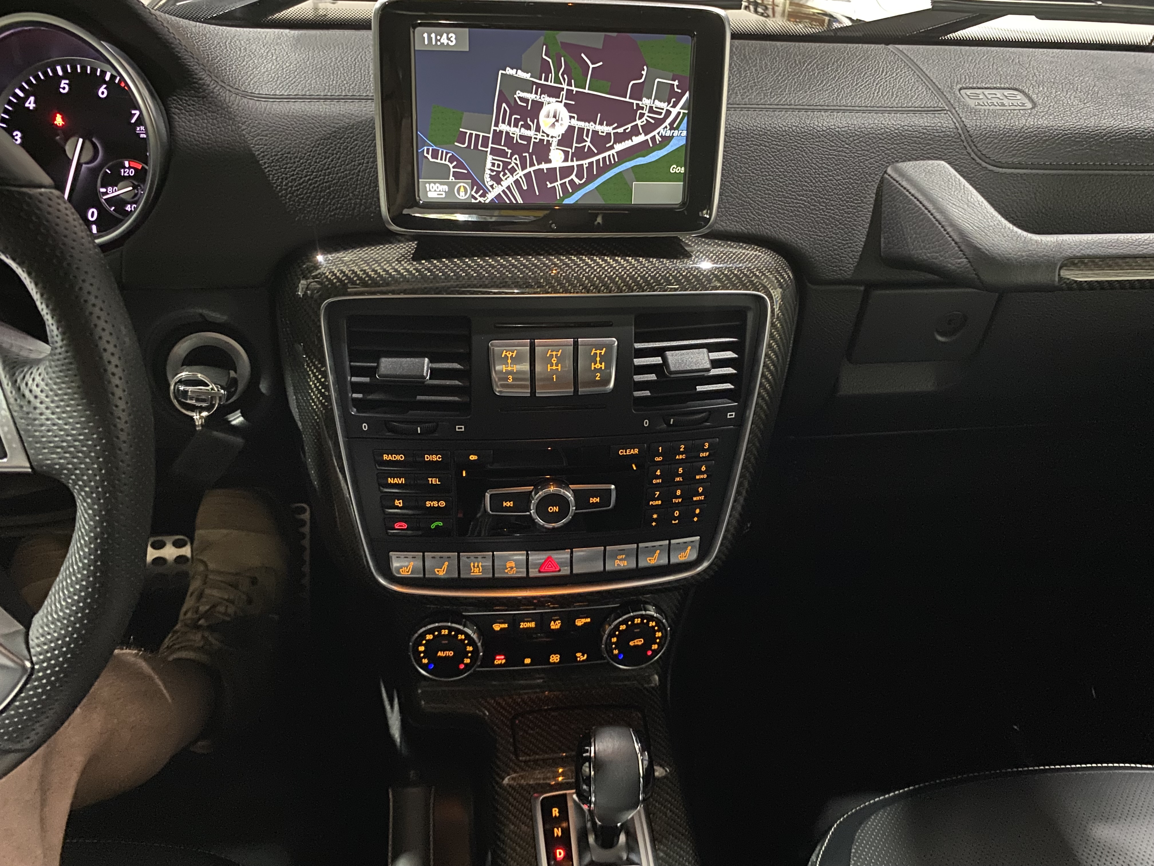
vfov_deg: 53.1
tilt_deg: -39.3
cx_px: 577
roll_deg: -4.0
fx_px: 867
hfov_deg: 67.3
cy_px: 433
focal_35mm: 26
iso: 500
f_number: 1.8
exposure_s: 1/10
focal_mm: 4.25
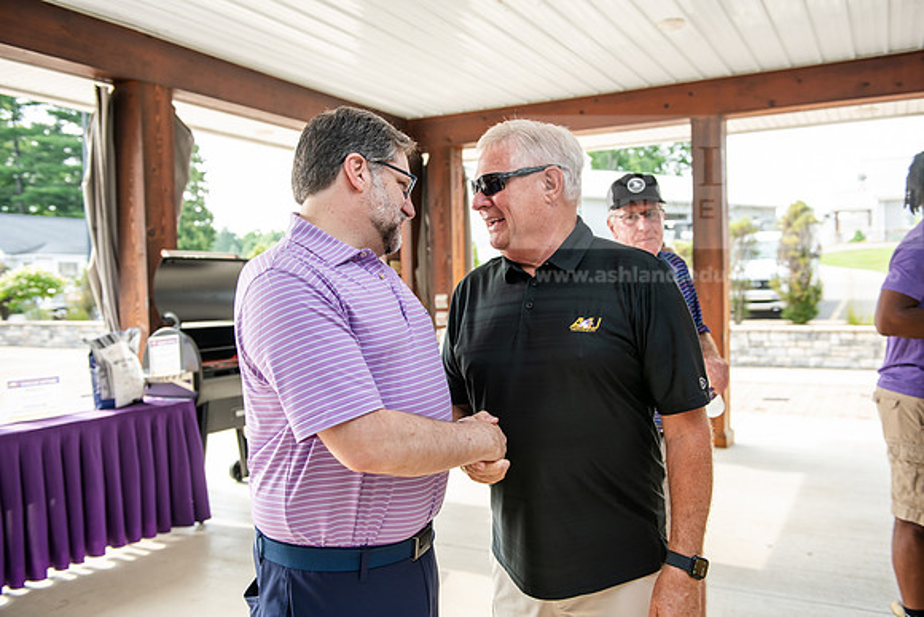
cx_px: 462
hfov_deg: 58.7
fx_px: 821
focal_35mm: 32
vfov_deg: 41.1
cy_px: 308
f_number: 3.5
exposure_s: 1/200
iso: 250
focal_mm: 32
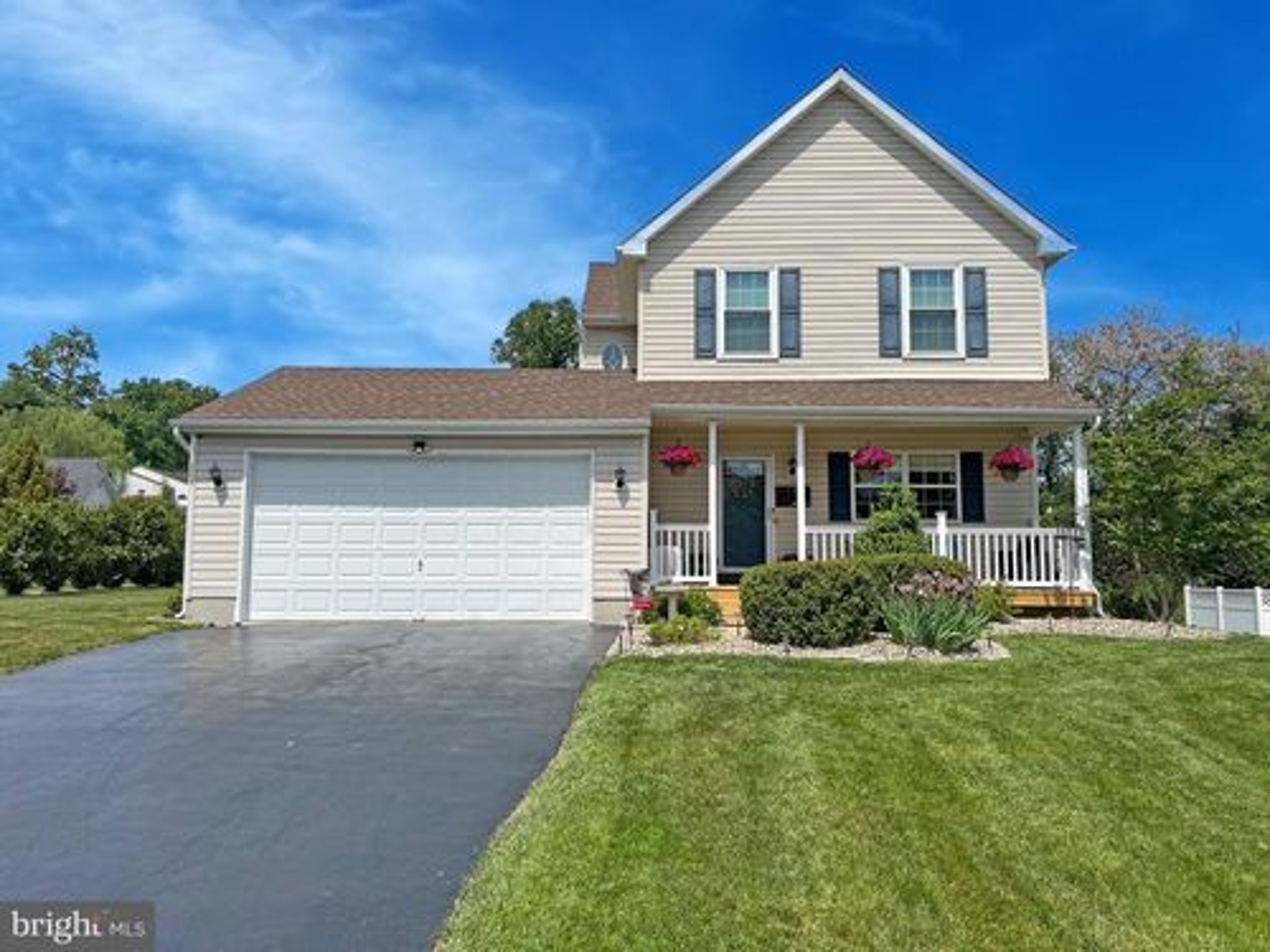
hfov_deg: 67.3
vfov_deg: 53.1
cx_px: 635
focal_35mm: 26
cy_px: 476
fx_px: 954
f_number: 1.5
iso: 50
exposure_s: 1/6579
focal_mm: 5.7
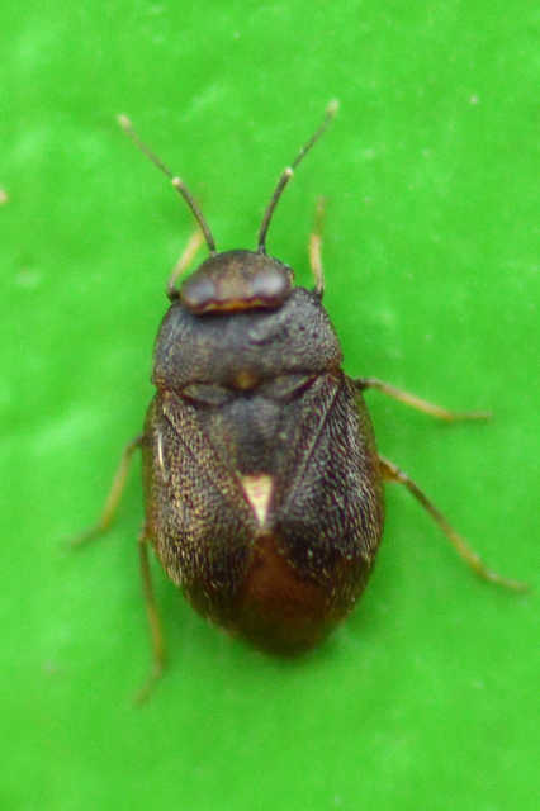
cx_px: 270
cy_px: 406
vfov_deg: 13.7
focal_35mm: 150
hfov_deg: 9.1
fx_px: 3378
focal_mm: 100
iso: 400
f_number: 9
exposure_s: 1/320
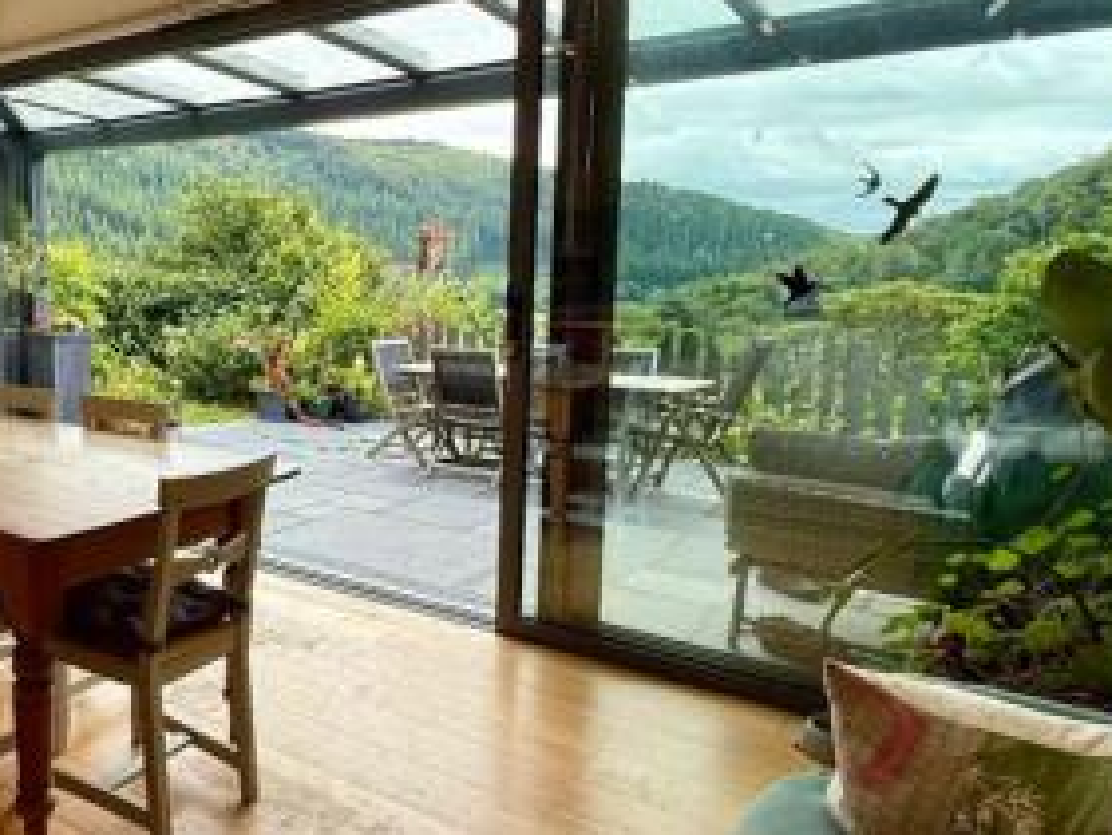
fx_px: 932
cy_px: 378
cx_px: 232
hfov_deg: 57.3
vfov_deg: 48.2
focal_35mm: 29
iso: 50
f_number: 2.2
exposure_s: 1/518
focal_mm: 2.22
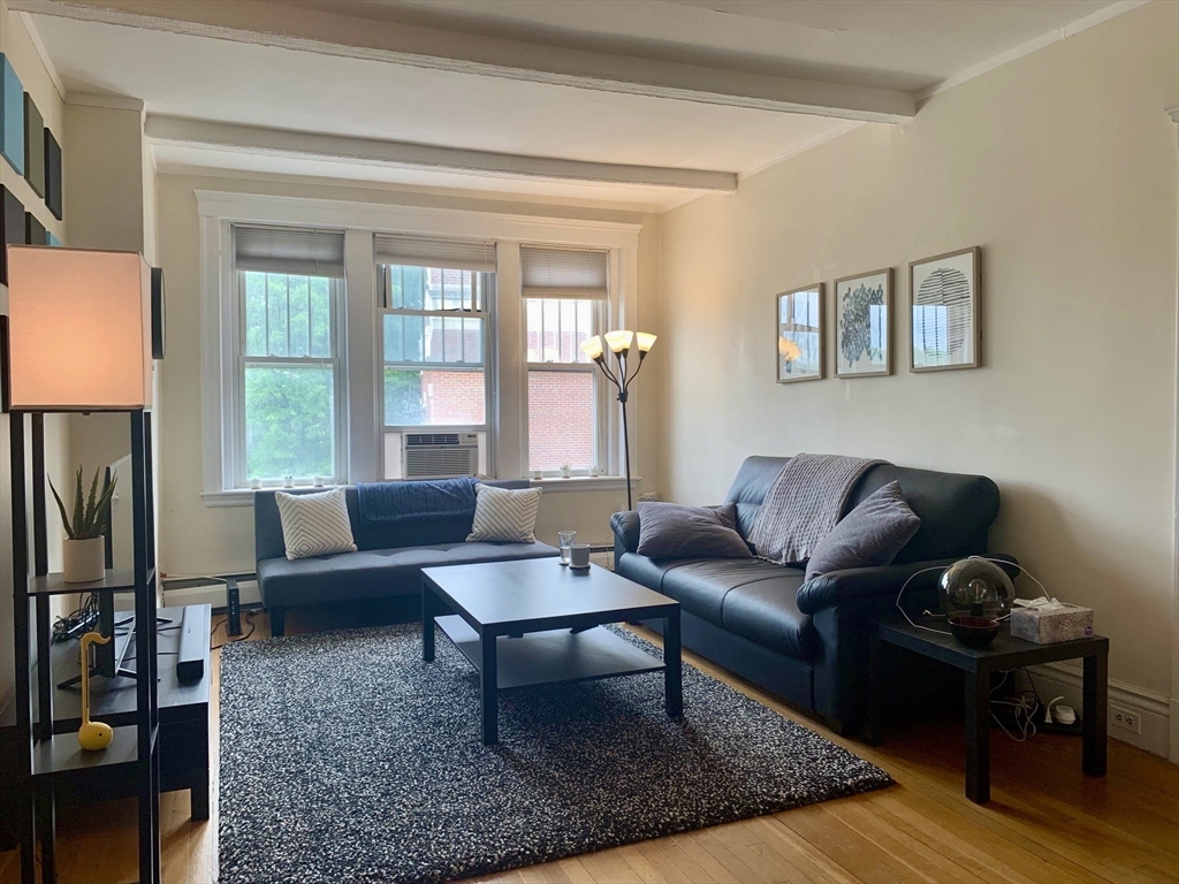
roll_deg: -0.1
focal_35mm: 26
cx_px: 590
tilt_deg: -1.4
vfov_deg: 53.1
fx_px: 886
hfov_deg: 67.3
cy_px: 442
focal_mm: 4.25
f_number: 1.8
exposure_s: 1/120
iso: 64
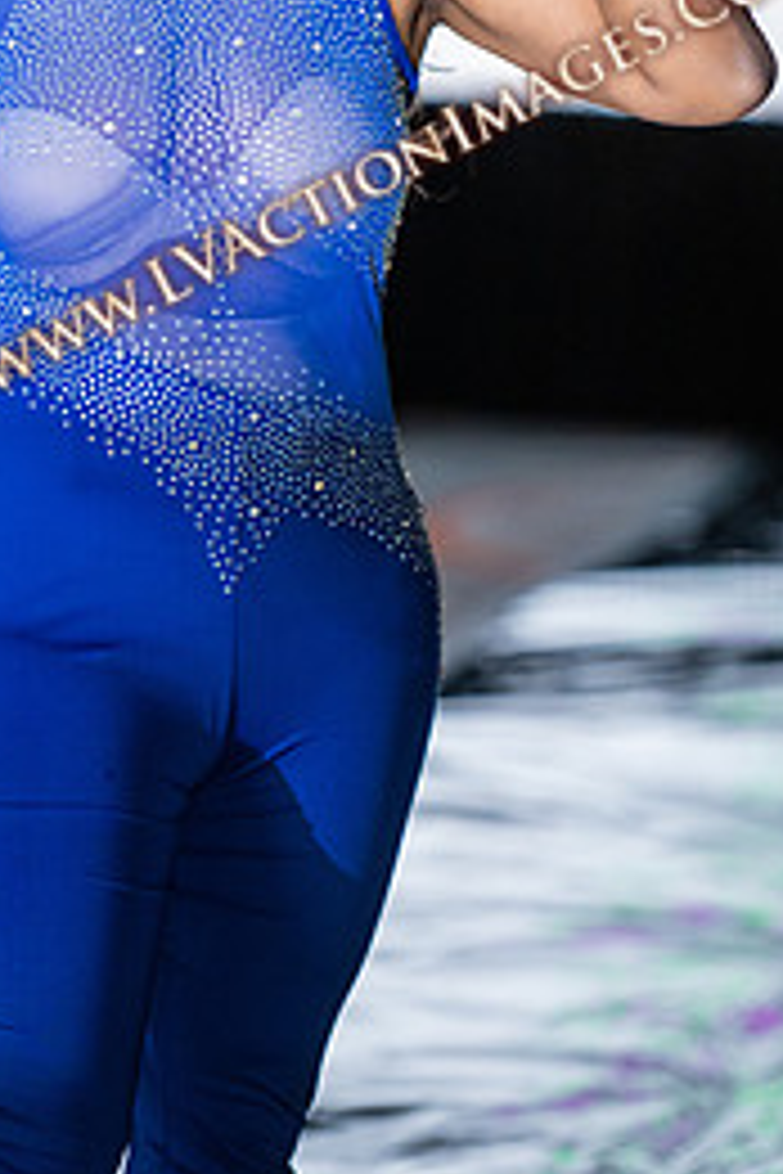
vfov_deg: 7.9
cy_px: 211
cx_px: 184
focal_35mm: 259
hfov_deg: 5.3
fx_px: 8449
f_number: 2.8
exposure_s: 1/1000
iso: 2500
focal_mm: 150
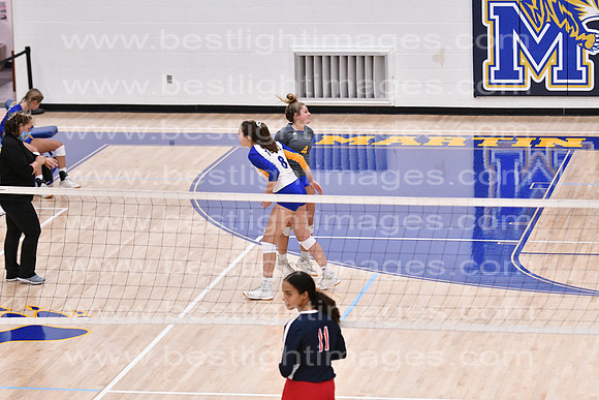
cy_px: 200
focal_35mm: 153
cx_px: 300
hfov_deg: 13.4
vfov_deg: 9.0
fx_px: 2546
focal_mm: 102
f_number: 3.2
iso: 6400
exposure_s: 1/1000
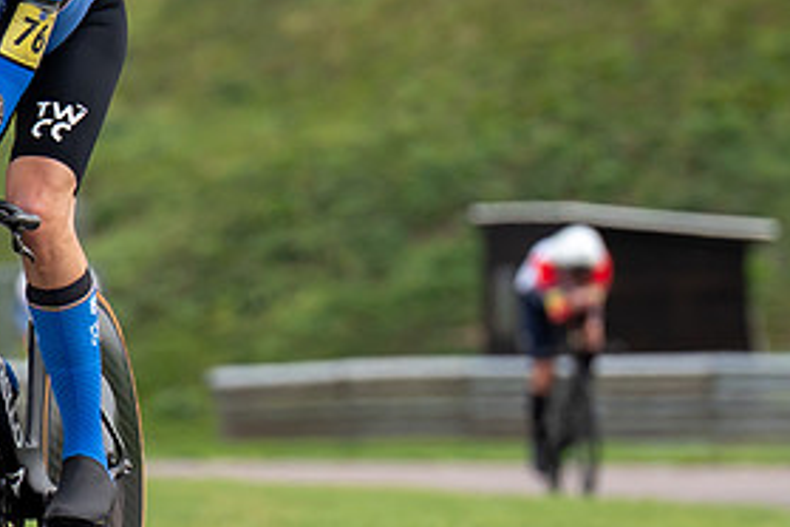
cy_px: 468
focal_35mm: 876
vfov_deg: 1.6
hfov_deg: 2.4
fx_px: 19222
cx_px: -136
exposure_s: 1/1000
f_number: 3.5
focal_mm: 188
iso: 200
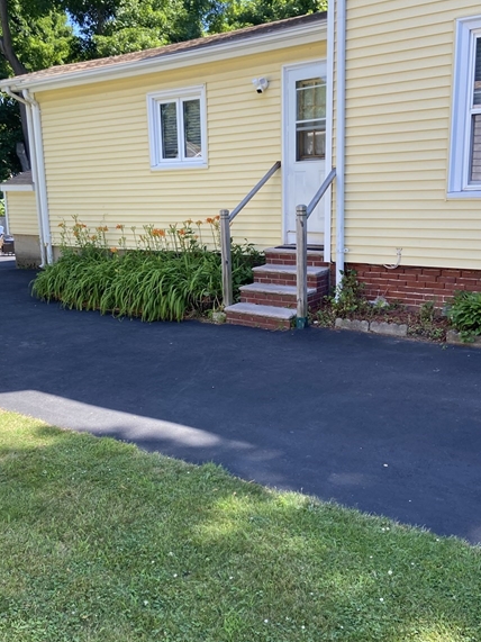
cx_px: 216
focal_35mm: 35
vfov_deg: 52.6
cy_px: 308
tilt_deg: -10.9
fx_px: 649
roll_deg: +2.4
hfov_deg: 40.6
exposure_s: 1/385
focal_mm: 4.25
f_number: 1.8
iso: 32
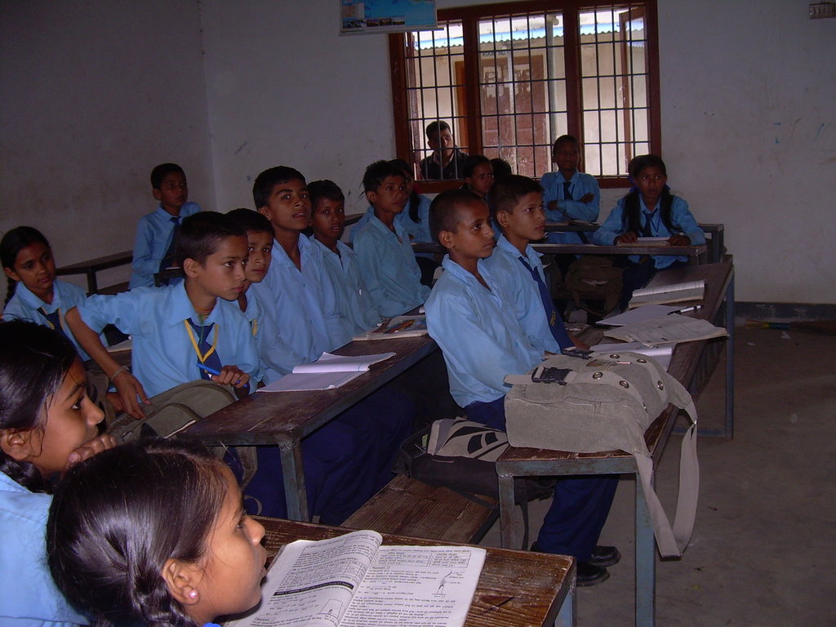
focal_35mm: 38
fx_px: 918
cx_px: 418
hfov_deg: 49.0
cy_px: 314
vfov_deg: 37.7
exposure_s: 1/60
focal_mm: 6.3
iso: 50
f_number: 2.8
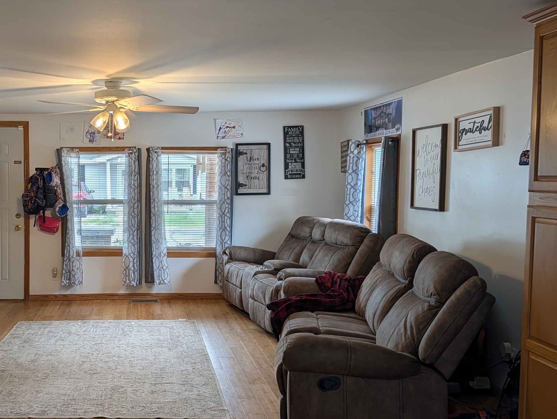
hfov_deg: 46.1
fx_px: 628
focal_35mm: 39
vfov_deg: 36.9
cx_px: 139
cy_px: 219
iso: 23
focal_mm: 6.9
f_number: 1.68
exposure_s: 1/334
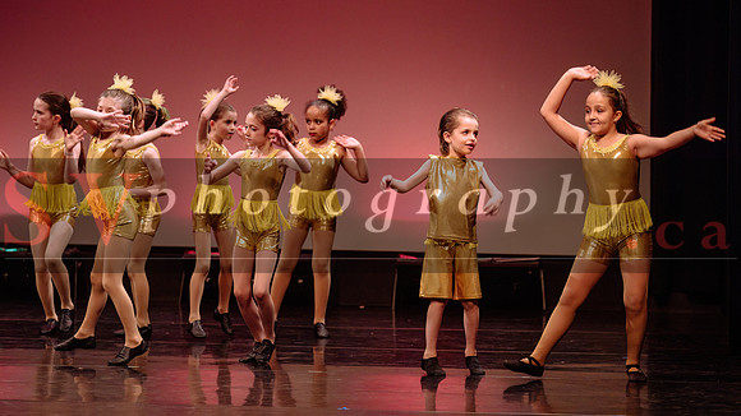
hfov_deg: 15.0
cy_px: 135
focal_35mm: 143
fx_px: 2818
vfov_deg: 8.4
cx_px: 423
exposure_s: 1/200
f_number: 2.8
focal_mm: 120
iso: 1600
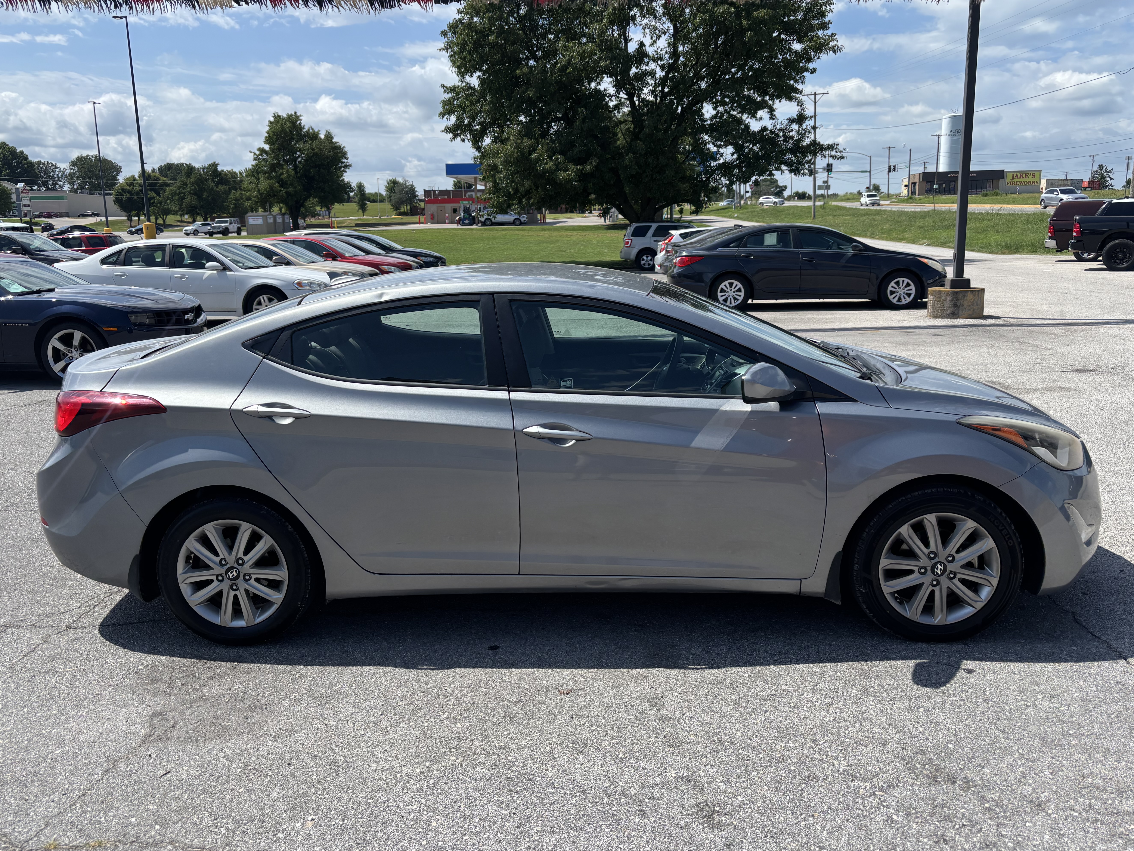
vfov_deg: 49.7
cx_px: 566
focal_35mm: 28
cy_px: 398
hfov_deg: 63.4
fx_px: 917
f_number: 1.6
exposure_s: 1/3106
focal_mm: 5.96
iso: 50
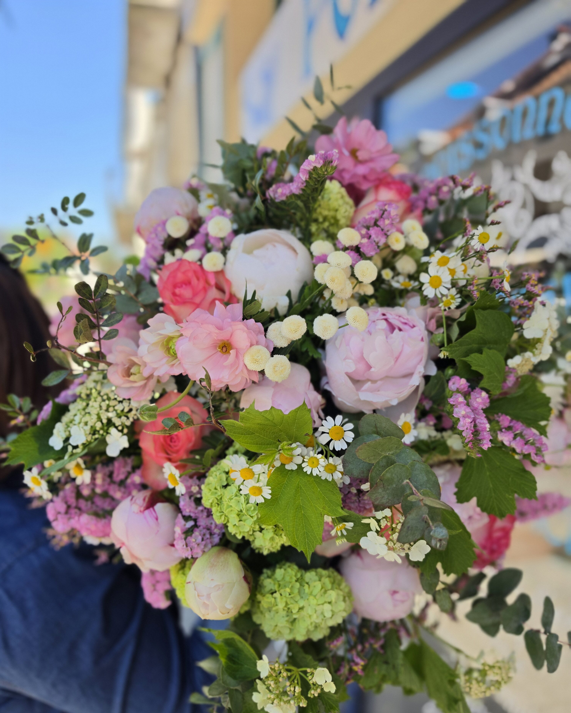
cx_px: 285
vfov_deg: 70.2
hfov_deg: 58.8
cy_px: 380
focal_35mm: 24
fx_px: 507
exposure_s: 1/2296
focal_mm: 6.5
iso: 64
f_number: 1.4
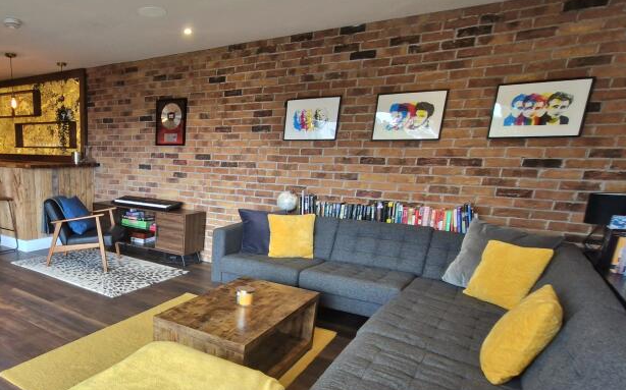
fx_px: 392
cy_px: 272
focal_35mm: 23
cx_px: 145
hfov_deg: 71.1
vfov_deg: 51.5
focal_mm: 1.74
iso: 80
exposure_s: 1/50
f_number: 2.2
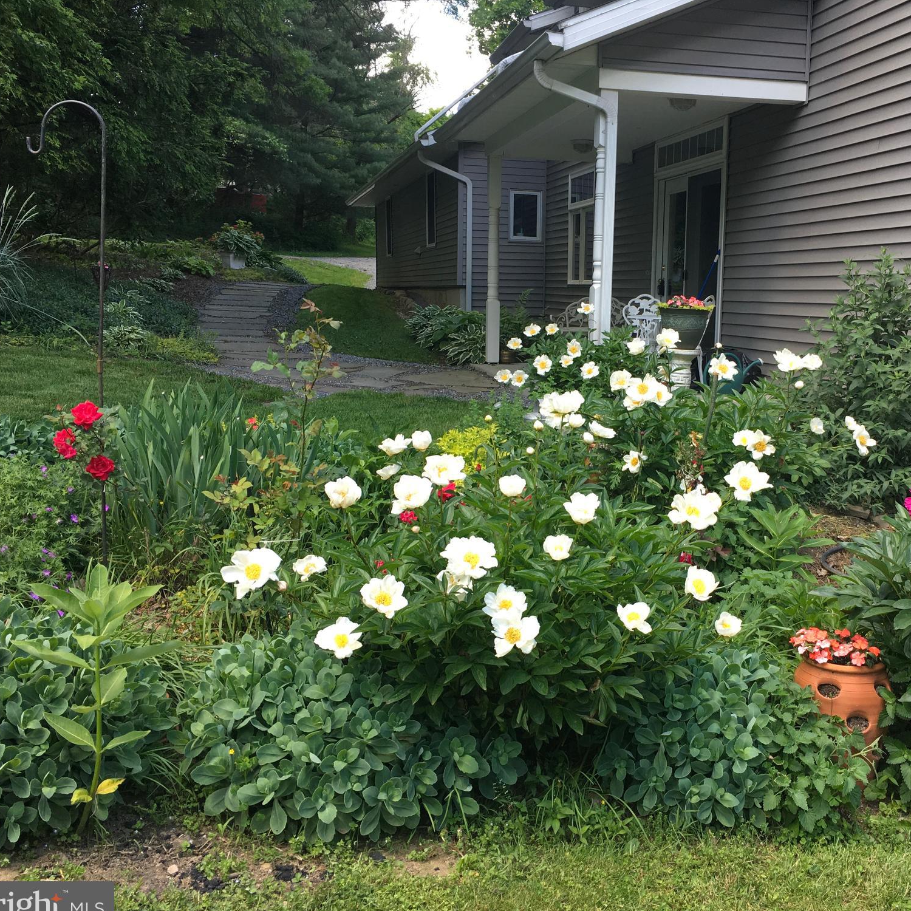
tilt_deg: -8.8
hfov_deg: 46.7
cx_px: 584
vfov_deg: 47.2
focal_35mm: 35
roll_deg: -2.7
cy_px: 465
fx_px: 1042
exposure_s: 1/120
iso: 25
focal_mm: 4.15
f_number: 2.2
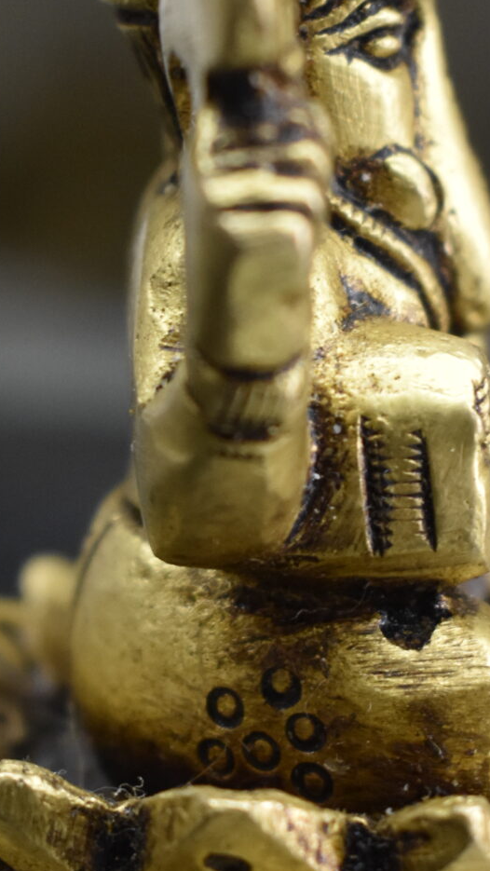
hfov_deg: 9.1
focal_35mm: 133
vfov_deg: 16.1
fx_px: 3082
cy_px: 437
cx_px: 364
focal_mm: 31
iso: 1250
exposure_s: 1/60
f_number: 4.2
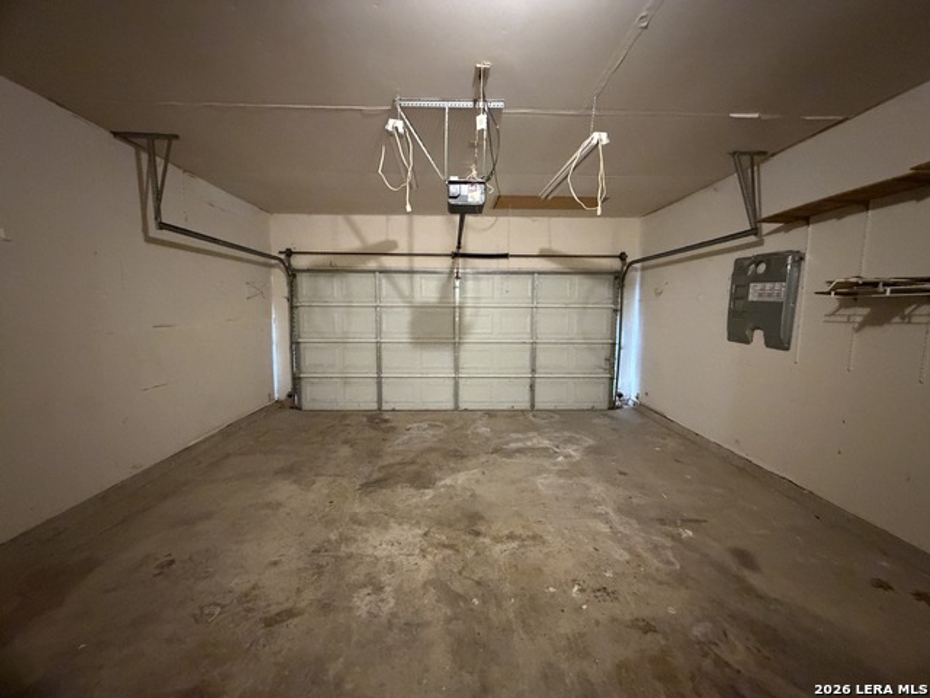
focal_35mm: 14
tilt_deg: -5.1
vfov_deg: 85.7
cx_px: 465
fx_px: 376
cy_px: 349
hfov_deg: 102.1
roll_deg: +0.2
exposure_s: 1/40
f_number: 2.2
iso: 1600
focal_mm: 2.22
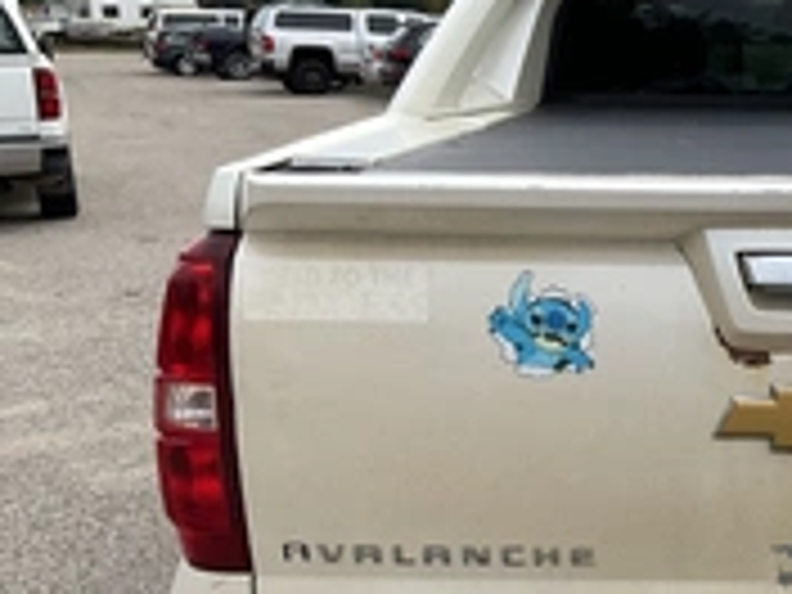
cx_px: 788
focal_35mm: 66
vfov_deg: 22.1
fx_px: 1510
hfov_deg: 27.7
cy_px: 446
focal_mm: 3
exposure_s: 1/642
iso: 25
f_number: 1.8
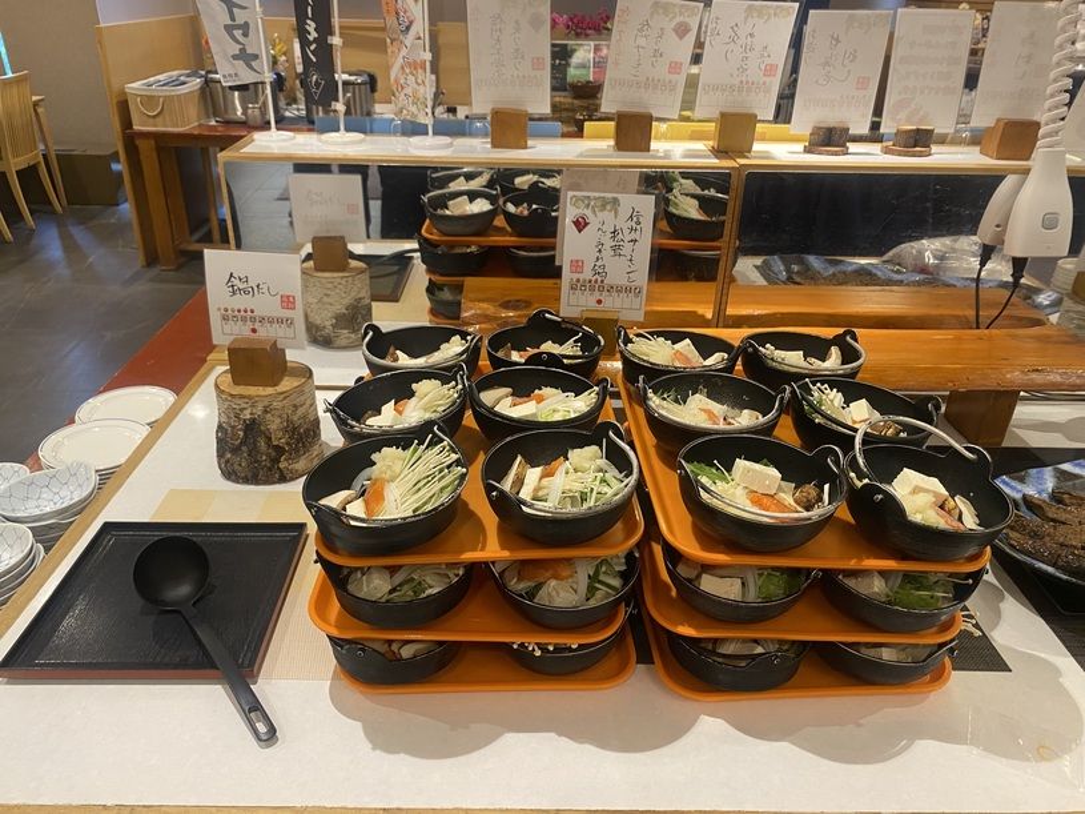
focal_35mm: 26
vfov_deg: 53.1
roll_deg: -1.1
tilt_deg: -28.5
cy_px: 407
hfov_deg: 67.3
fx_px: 815
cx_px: 542
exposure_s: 1/50
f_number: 1.8
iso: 160
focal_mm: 4.25
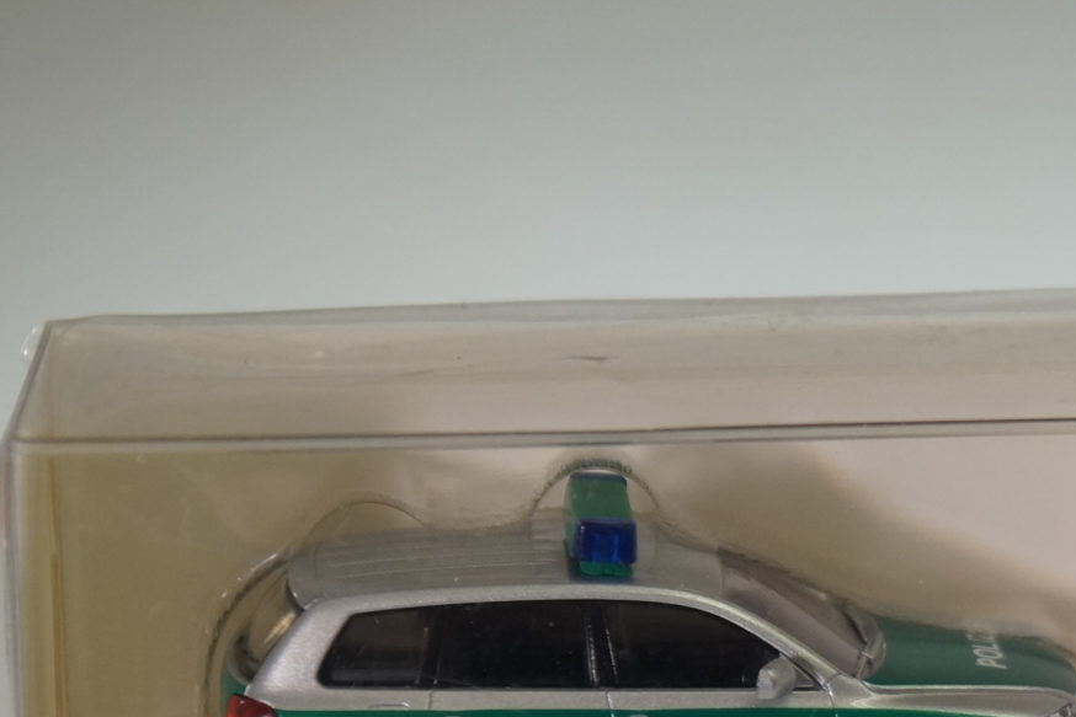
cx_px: 601
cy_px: 533
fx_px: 4728
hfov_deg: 13.0
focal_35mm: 158
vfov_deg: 8.7
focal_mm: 45
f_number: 5.6
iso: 500
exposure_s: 1/160
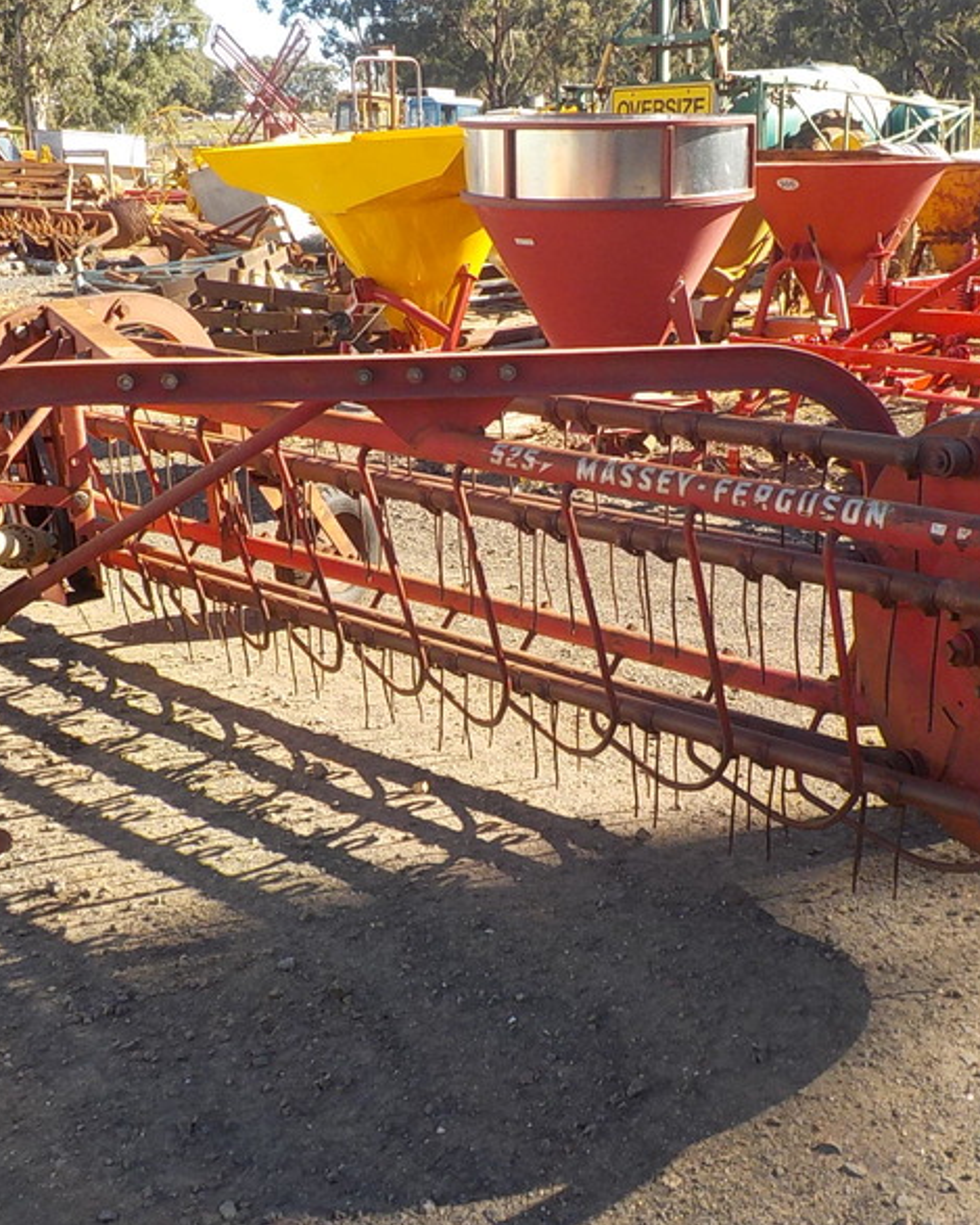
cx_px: 510
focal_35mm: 40
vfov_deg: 45.8
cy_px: 623
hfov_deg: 37.3
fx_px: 1450
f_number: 3.3
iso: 125
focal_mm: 4.1
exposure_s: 1/400
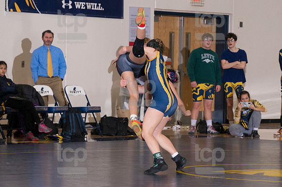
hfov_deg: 10.6
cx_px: 141
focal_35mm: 195
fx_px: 1527
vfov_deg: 7.0
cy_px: 94
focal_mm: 130
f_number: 5.6
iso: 2000
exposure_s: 1/250
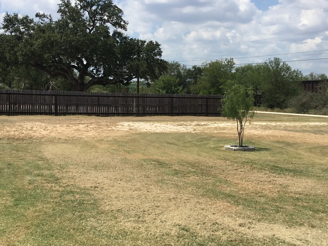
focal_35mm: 48
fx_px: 455
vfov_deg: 30.3
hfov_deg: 39.6
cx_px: 178
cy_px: 110
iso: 25
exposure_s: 1/2203
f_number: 2.4
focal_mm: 3.3
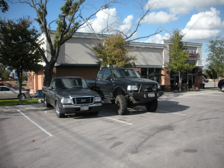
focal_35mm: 35
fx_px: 226
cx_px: 112
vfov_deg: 40.7
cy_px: 84
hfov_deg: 52.6
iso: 64
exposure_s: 1/670
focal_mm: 6.3
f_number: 3.5
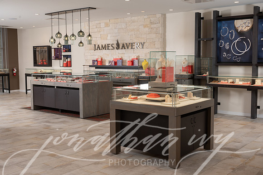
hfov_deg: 47.4
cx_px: 132
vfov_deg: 32.6
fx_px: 299
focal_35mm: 41
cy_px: 88
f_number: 8
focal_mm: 41
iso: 200
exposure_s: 1/160
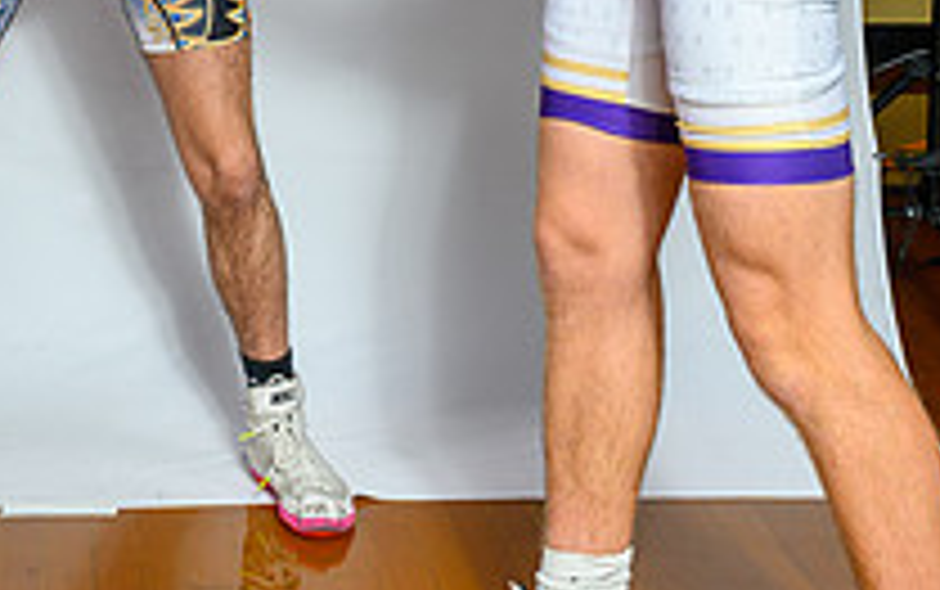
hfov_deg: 22.2
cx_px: 274
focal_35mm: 93
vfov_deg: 13.4
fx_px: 2384
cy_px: -253
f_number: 8
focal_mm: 27
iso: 160
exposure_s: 1/200
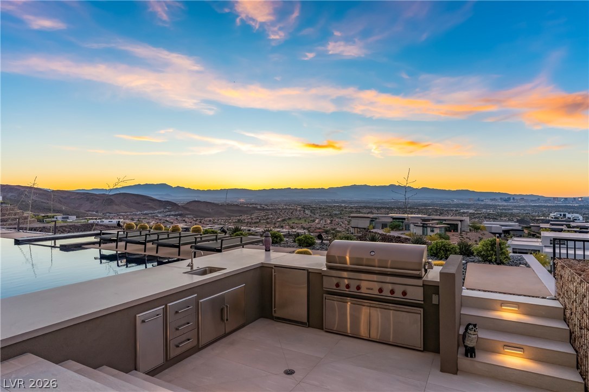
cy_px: 196
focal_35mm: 21
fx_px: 344
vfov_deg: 59.5
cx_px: 294
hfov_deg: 81.2
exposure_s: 1/30
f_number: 8
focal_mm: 21
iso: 250
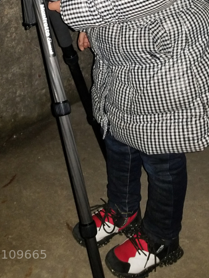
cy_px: -25
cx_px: 77
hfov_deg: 25.2
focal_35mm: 58
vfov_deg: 30.0
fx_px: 467
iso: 125
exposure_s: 1/13
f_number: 1.7
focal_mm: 4.25
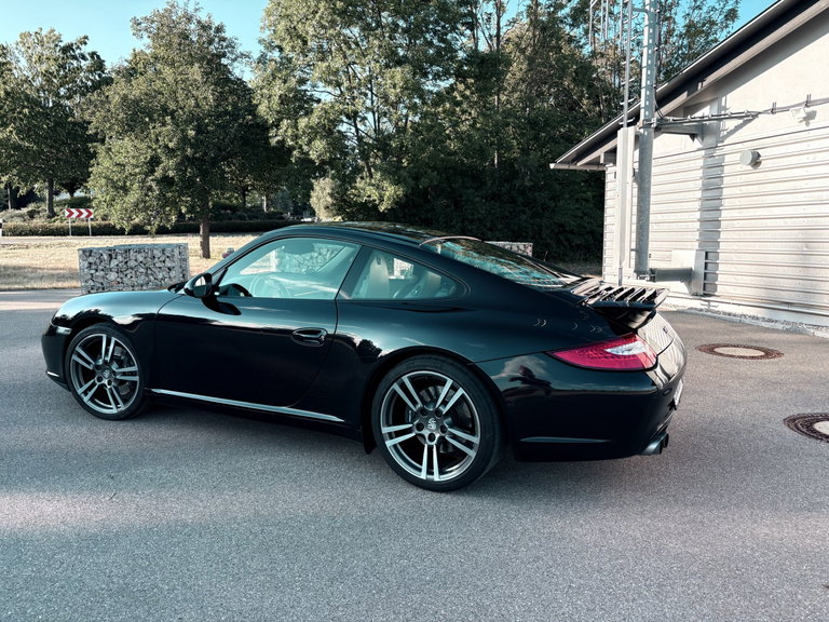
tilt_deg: -6.2
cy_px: 311
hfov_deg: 67.3
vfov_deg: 53.1
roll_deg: +1.2
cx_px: 414
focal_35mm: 26
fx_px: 623
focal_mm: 5.96
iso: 64
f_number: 1.6
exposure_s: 1/701
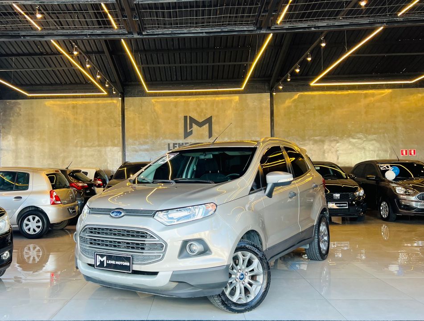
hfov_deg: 67.1
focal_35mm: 26
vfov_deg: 53.3
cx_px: 212
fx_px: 320
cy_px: 160
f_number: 1.5
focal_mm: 5.7
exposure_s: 1/120
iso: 50
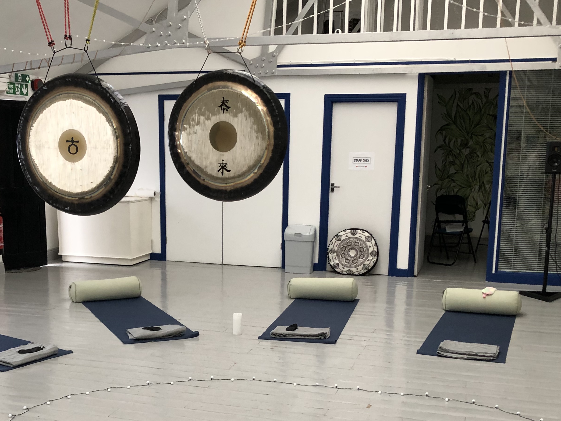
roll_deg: -1.0
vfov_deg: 30.4
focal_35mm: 47
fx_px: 762
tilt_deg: -12.1
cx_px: 245
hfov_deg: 40.4
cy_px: 313
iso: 40
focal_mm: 3.99
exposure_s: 1/15
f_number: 1.8
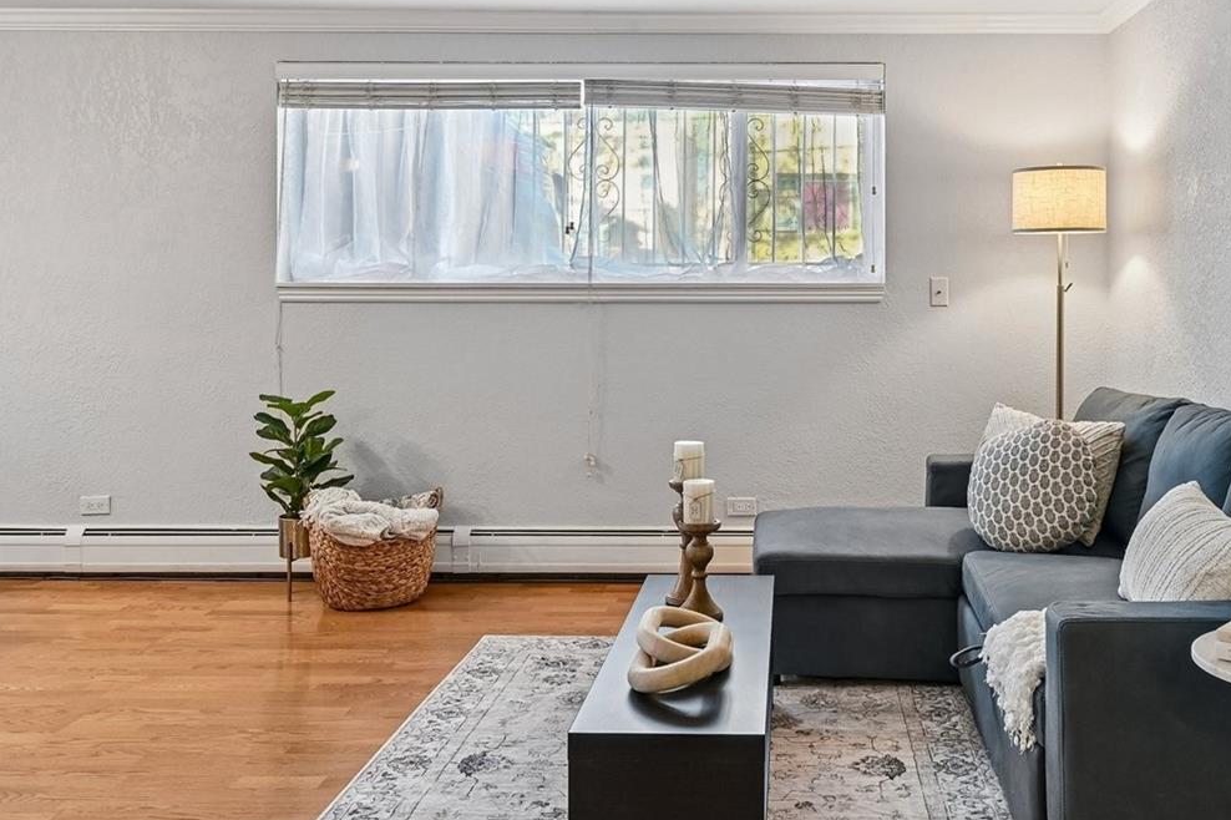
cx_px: 777
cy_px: 299
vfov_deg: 38.6
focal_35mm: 34
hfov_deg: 55.1
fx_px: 1162
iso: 400
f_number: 11
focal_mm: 21
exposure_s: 1/6
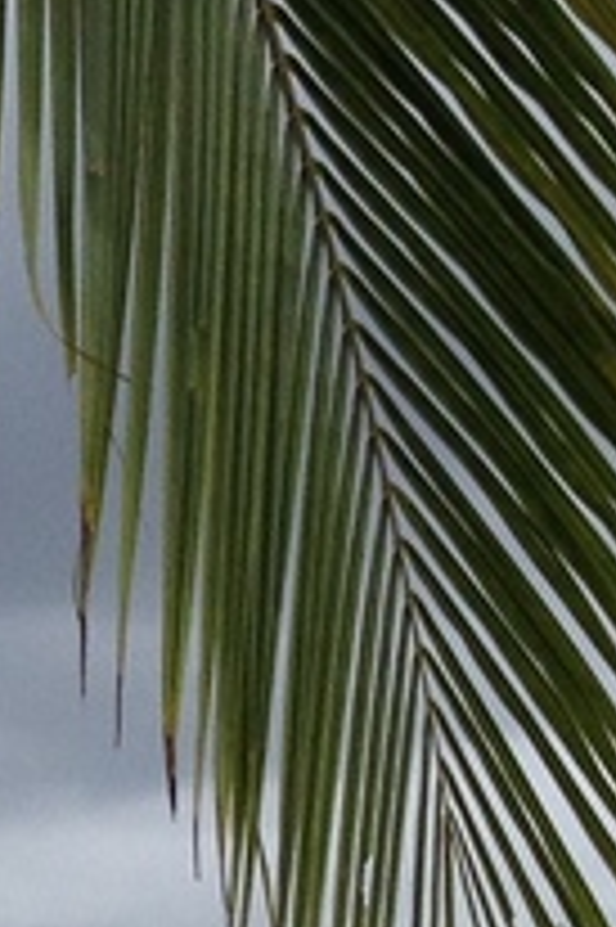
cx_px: -1120
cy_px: 1552
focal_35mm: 212
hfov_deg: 6.1
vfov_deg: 9.3
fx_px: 5450
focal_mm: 4.28
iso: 50
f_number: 2.4
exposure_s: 1/1255
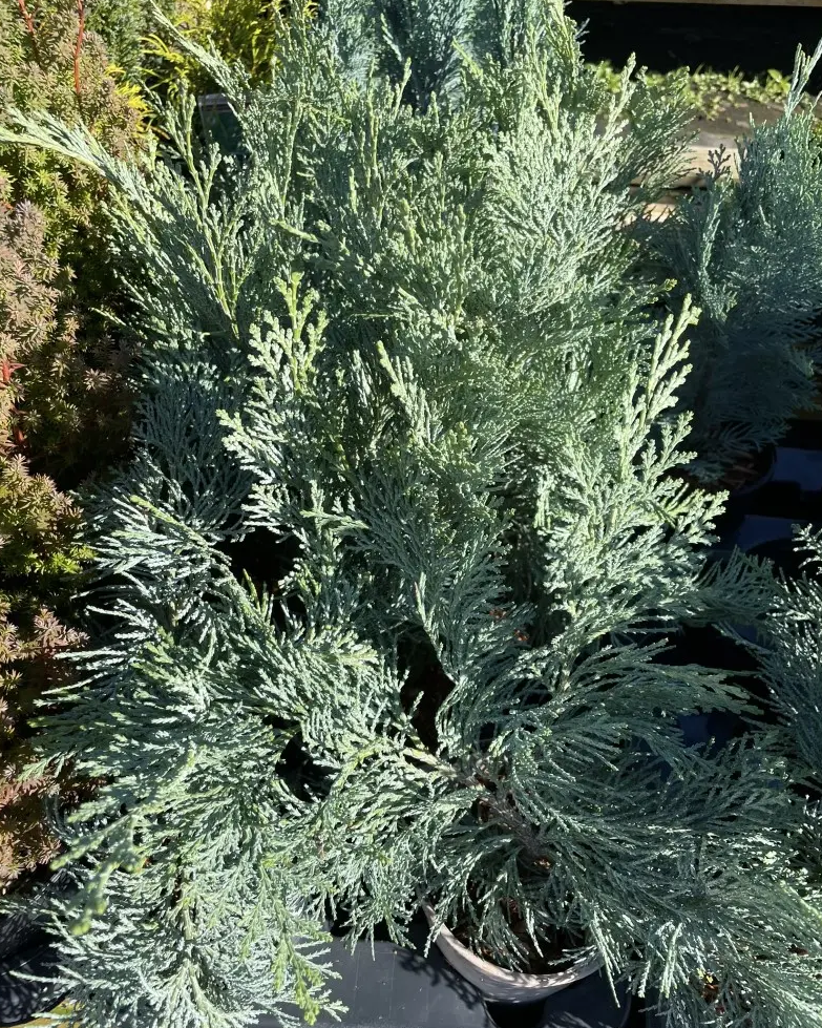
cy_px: 502
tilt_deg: -44.9
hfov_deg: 51.5
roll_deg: -1.7
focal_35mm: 28
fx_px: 852
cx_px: 410
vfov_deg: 62.2
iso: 32
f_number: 1.6
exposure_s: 1/1276
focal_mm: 4.2
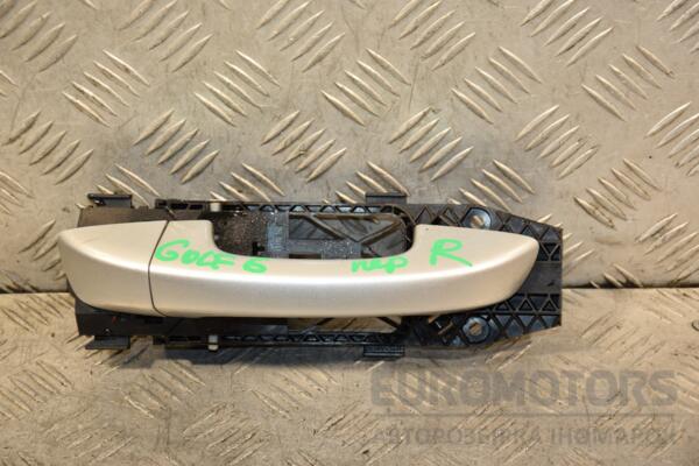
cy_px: 233
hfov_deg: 20.6
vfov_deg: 13.8
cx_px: 350
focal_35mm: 99
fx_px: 1922
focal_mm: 66
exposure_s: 1/160
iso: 800
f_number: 5.3
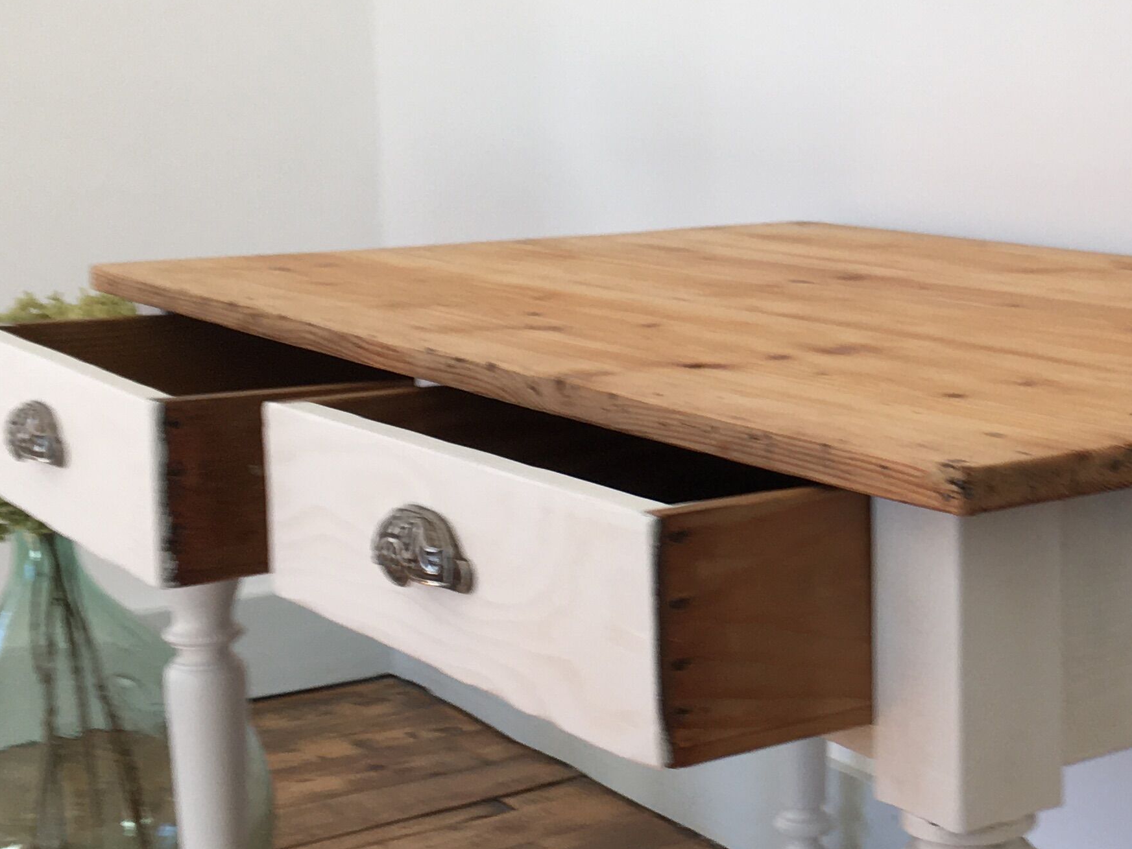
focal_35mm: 67
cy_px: 299
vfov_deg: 21.9
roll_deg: +0.1
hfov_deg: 28.1
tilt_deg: -8.5
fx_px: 2191
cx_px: 974
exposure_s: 1/50
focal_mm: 4.15
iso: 32
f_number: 2.2
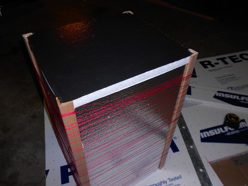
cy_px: 93
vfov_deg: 48.2
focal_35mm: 29
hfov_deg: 61.7
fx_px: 208
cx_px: 124
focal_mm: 5.1
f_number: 3.4
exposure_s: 1/25
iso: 80
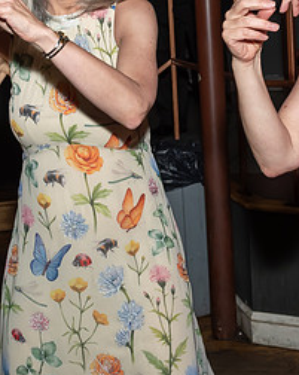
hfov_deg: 16.1
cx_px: 233
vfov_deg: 20.0
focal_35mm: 95
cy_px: 74
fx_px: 1053
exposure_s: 1/250
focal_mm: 17
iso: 400
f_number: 6.3
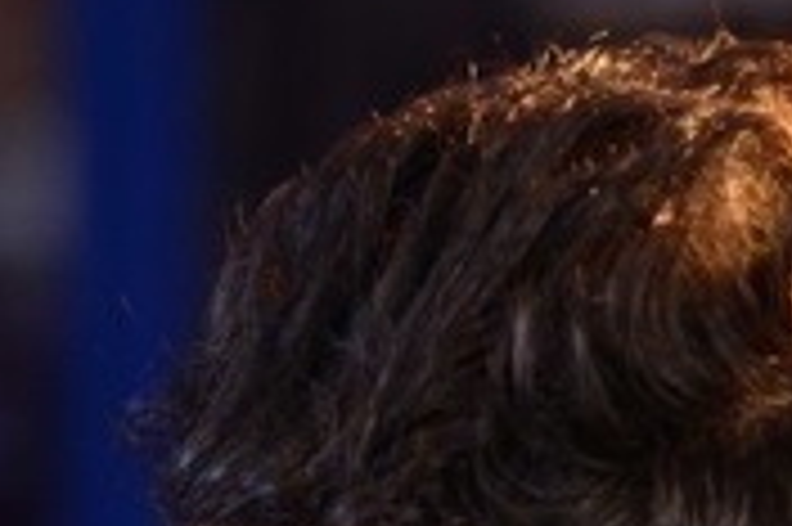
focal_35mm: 922
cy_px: 1450
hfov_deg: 2.2
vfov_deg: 1.5
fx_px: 20265
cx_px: -873
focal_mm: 135
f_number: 2.8
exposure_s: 1/640
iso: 1000
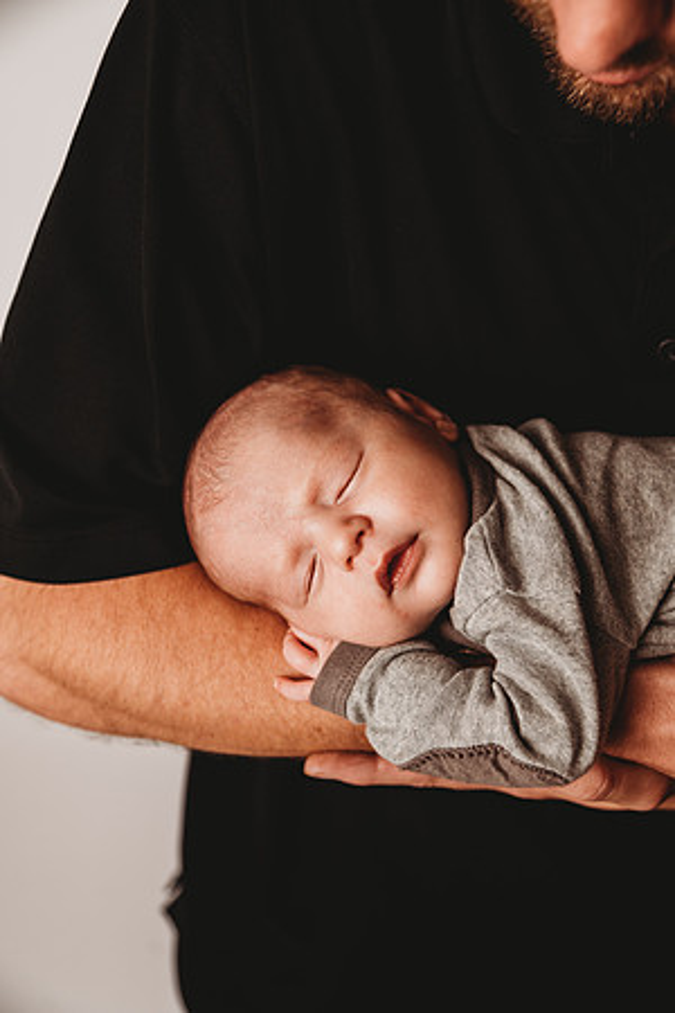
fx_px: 1350
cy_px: 506
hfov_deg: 28.1
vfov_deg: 41.1
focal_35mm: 48
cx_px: 338
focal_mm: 48
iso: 100
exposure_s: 1/160
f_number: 4
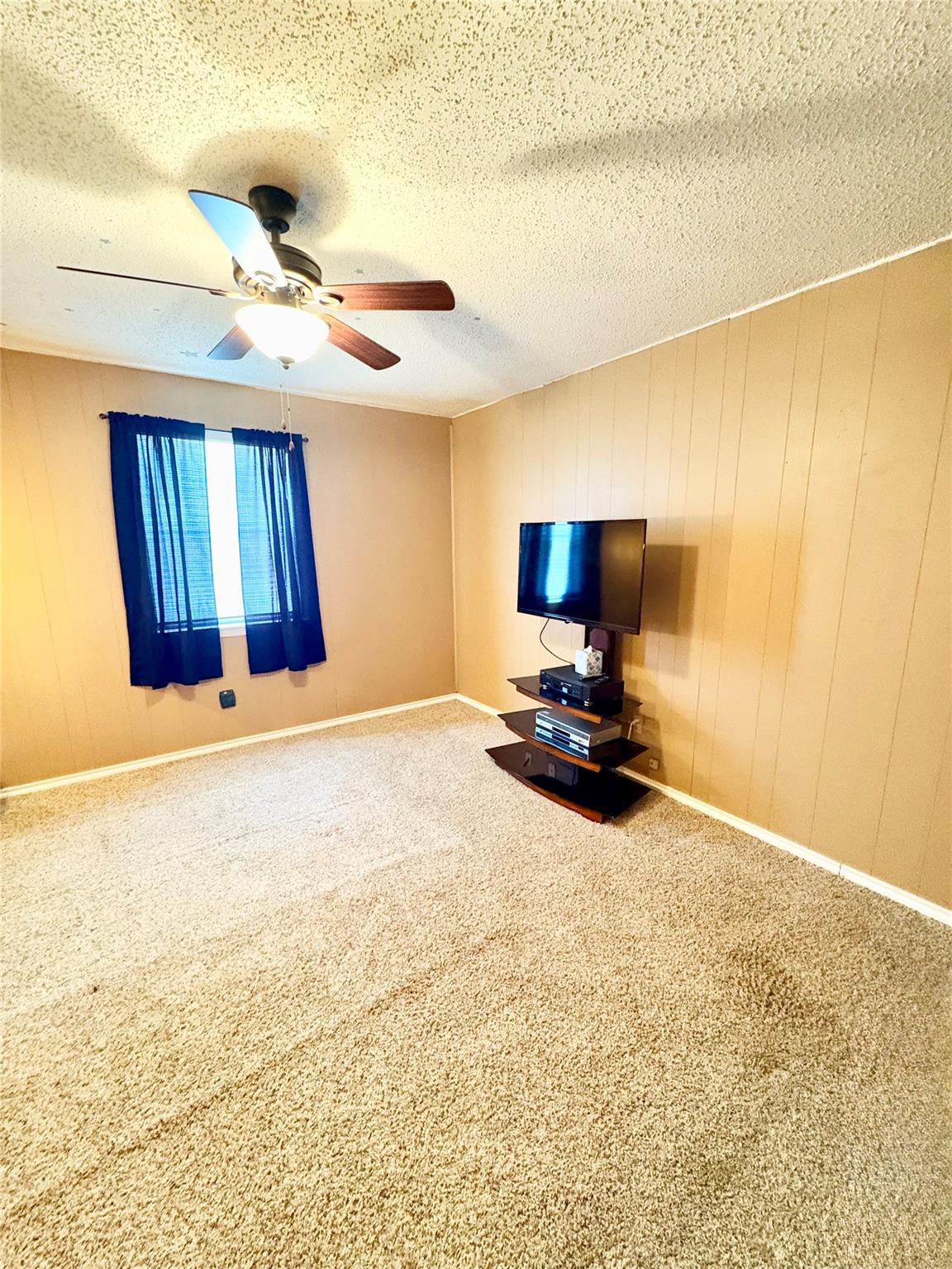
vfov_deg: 102.1
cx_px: 476
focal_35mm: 14
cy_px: 634
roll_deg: -0.3
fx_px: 513
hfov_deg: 85.7
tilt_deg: -10.4
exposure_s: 1/40
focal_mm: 2.22
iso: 800
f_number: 2.2
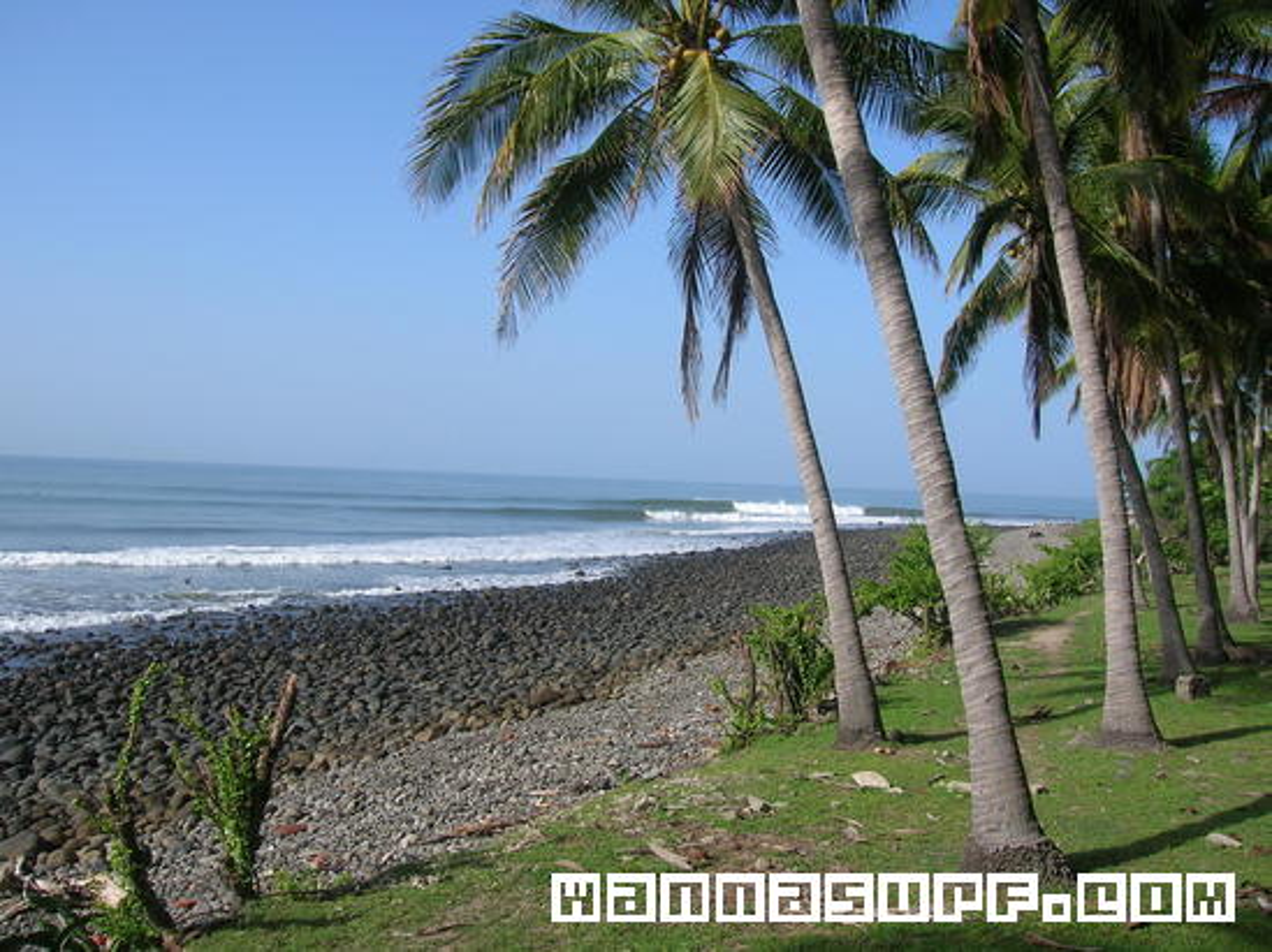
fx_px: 1249
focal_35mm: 34
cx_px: 636
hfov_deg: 54.0
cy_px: 476
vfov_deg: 41.7
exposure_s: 1/390
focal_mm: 5.7
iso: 50
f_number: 4.9
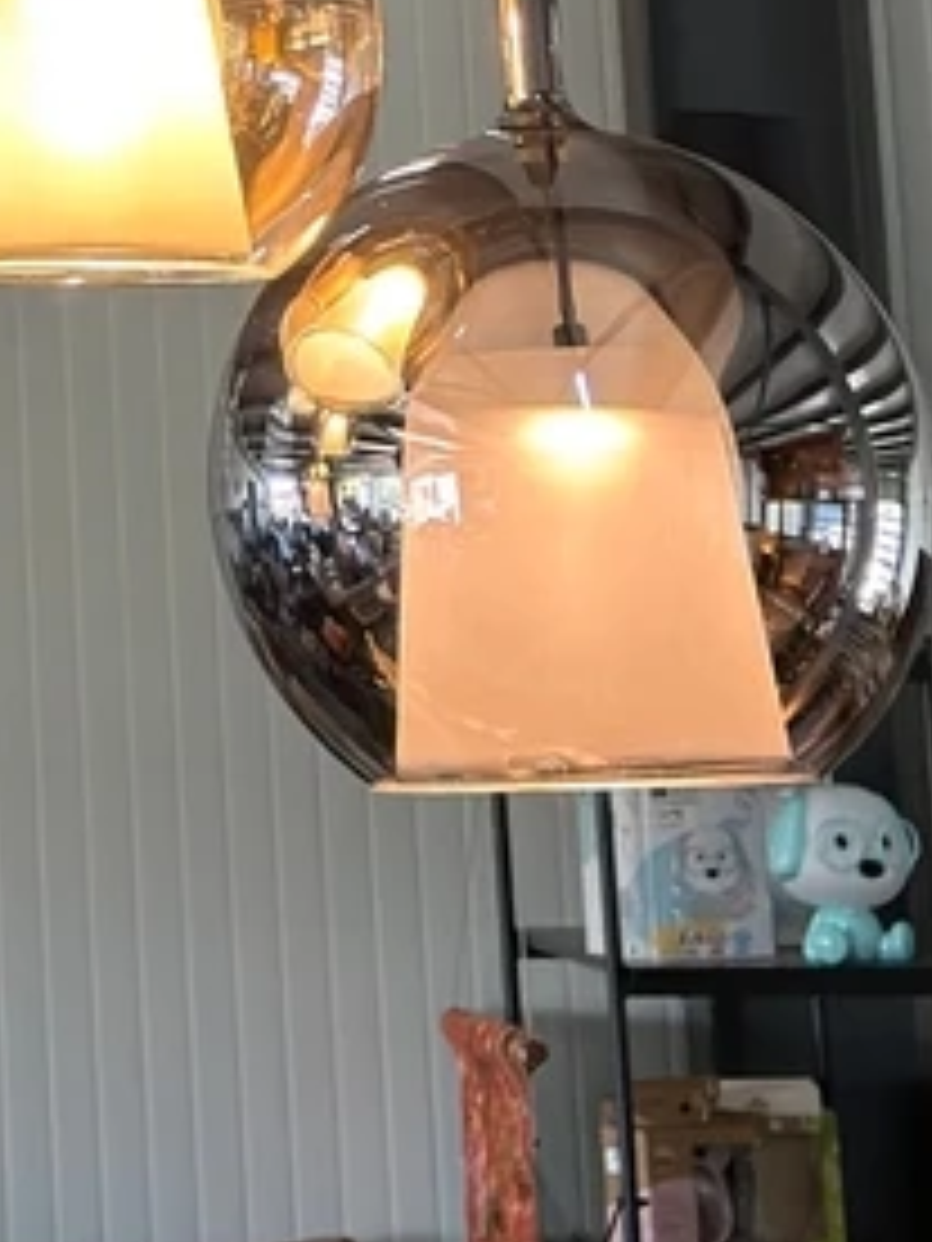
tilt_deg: +12.1
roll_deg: +0.3
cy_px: -648
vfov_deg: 11.3
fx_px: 5995
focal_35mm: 167
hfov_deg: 8.6
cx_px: -635
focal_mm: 6.8
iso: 200
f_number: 1.8
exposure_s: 1/50
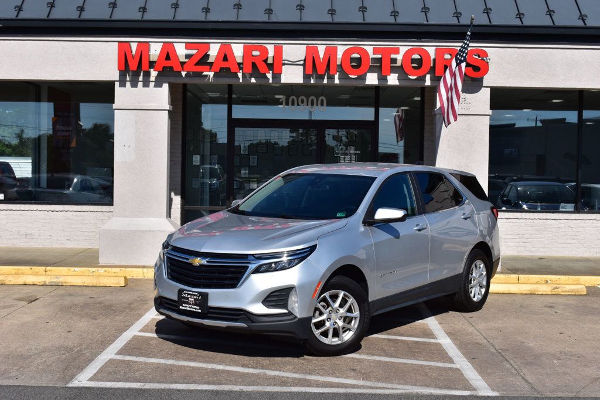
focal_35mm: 51
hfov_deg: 38.9
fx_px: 850
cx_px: 300
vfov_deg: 26.5
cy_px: 200
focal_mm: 34
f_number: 11
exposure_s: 1/500
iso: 200
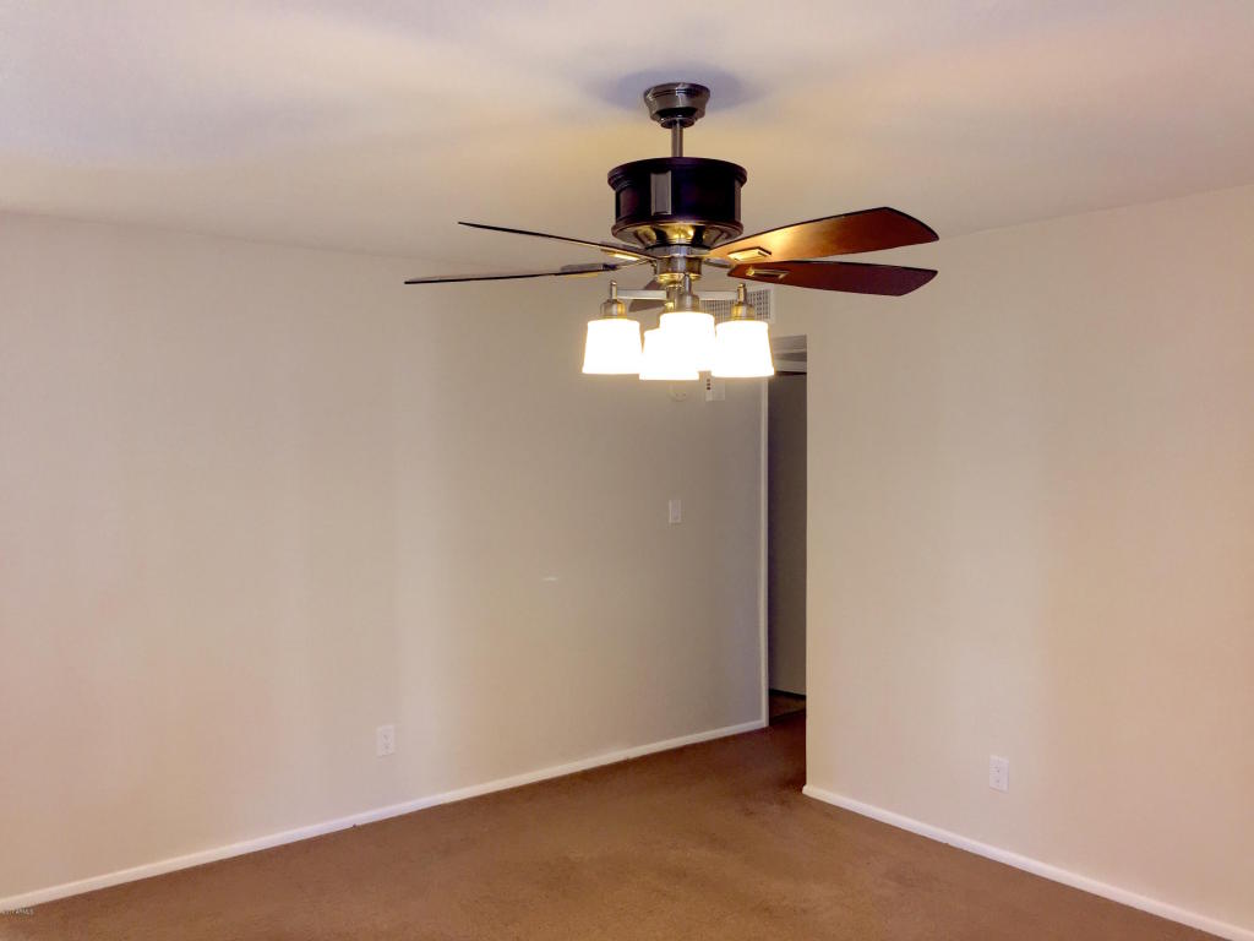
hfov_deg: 61.7
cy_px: 470
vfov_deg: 48.2
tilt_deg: -1.8
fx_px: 1051
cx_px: 627
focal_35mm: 29
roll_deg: -0.3
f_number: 2.2
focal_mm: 4.15
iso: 50
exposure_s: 1/30
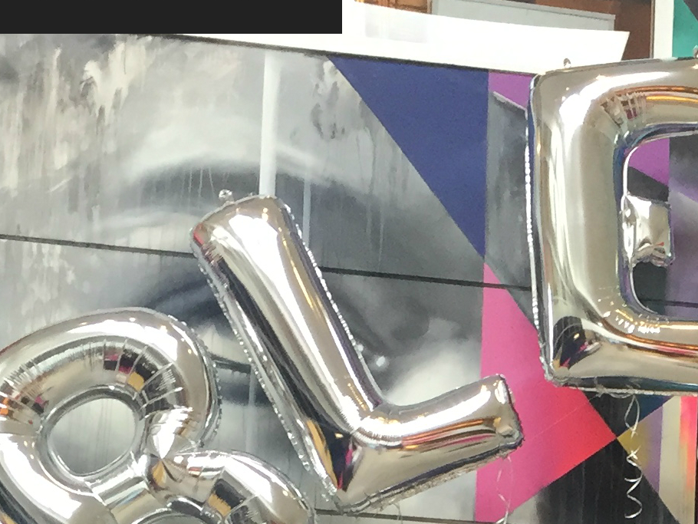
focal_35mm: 104
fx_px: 2098
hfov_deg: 18.1
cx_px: 795
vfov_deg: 13.2
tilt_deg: +6.8
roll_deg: -2.1
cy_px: 860
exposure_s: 1/30
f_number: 2.2
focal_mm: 4.15
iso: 32
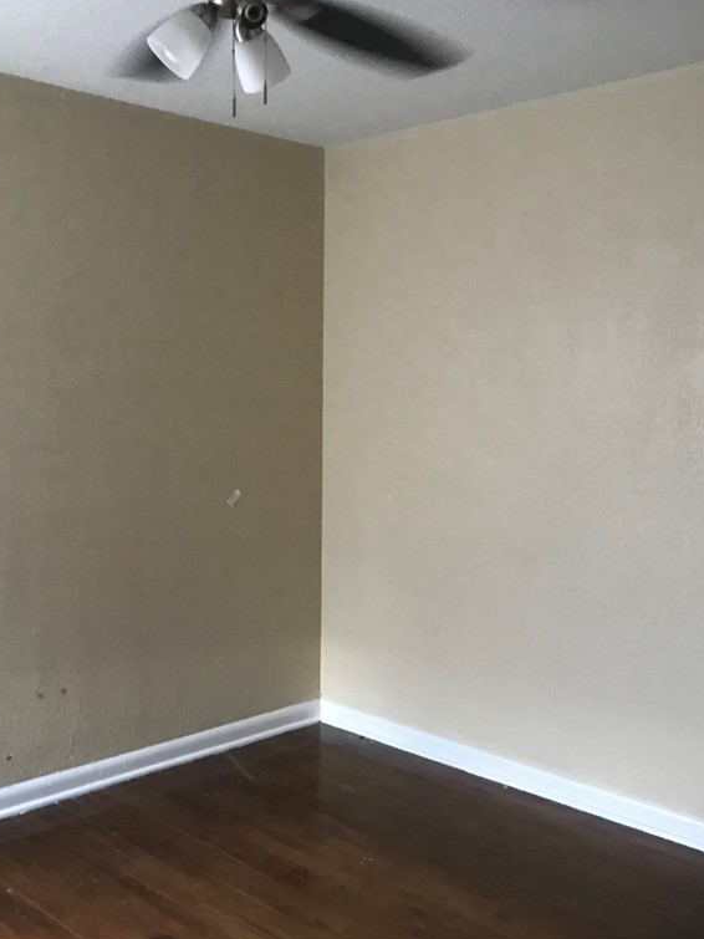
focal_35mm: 38
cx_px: 318
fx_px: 1031
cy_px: 468
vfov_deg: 49.0
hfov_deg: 37.7
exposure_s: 1/15
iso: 100
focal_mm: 3.99
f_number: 1.8
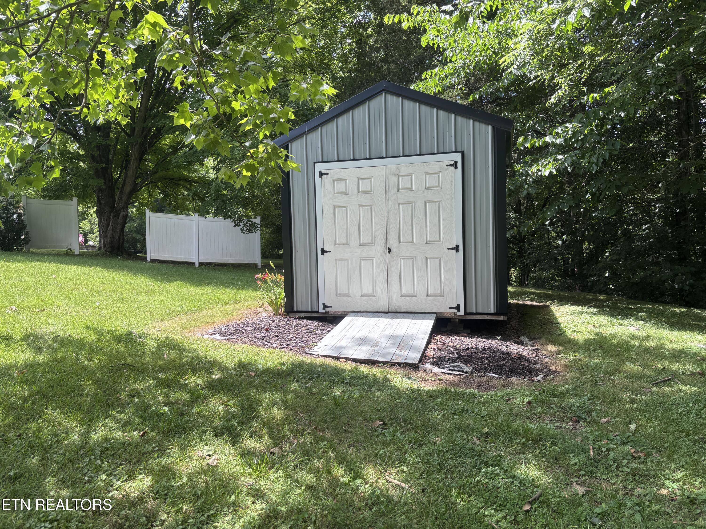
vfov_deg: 53.1
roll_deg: +2.0
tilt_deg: -5.2
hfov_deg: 67.3
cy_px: 264
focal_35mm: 26
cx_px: 353
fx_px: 530
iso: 50
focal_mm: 5.96
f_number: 1.6
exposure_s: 1/520
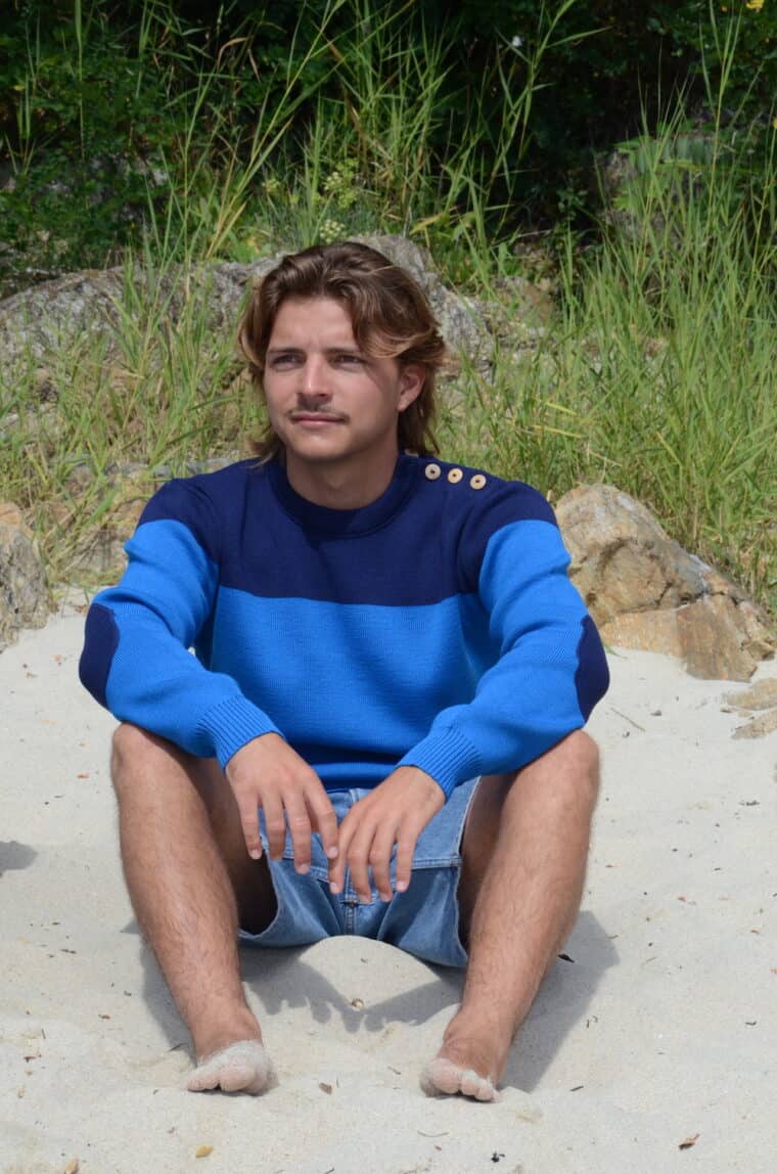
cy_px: 587
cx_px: 388
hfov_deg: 11.4
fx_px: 3904
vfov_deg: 17.1
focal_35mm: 120
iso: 1600
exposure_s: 1/1250
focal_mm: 80
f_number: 14
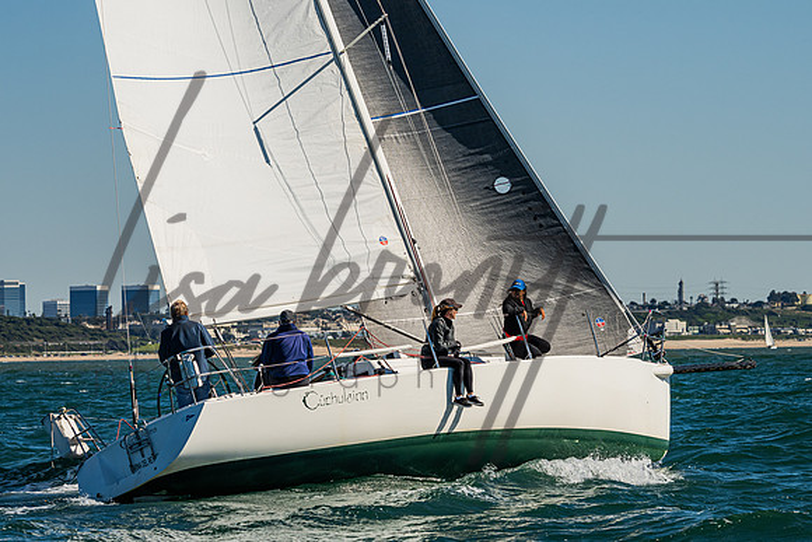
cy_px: 242
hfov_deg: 9.4
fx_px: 4931
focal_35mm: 219
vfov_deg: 6.3
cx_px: 418
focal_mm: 175
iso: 400
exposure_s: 1/2000
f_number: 9
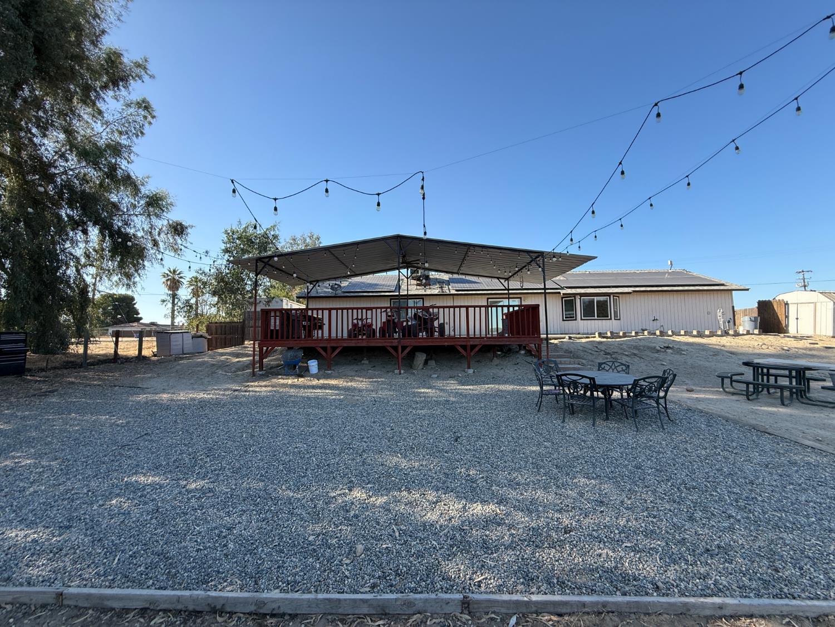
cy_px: 314
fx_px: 338
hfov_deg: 102.1
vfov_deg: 85.7
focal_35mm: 14
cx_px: 418
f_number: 2.2
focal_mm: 2.22
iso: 50
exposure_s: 1/742
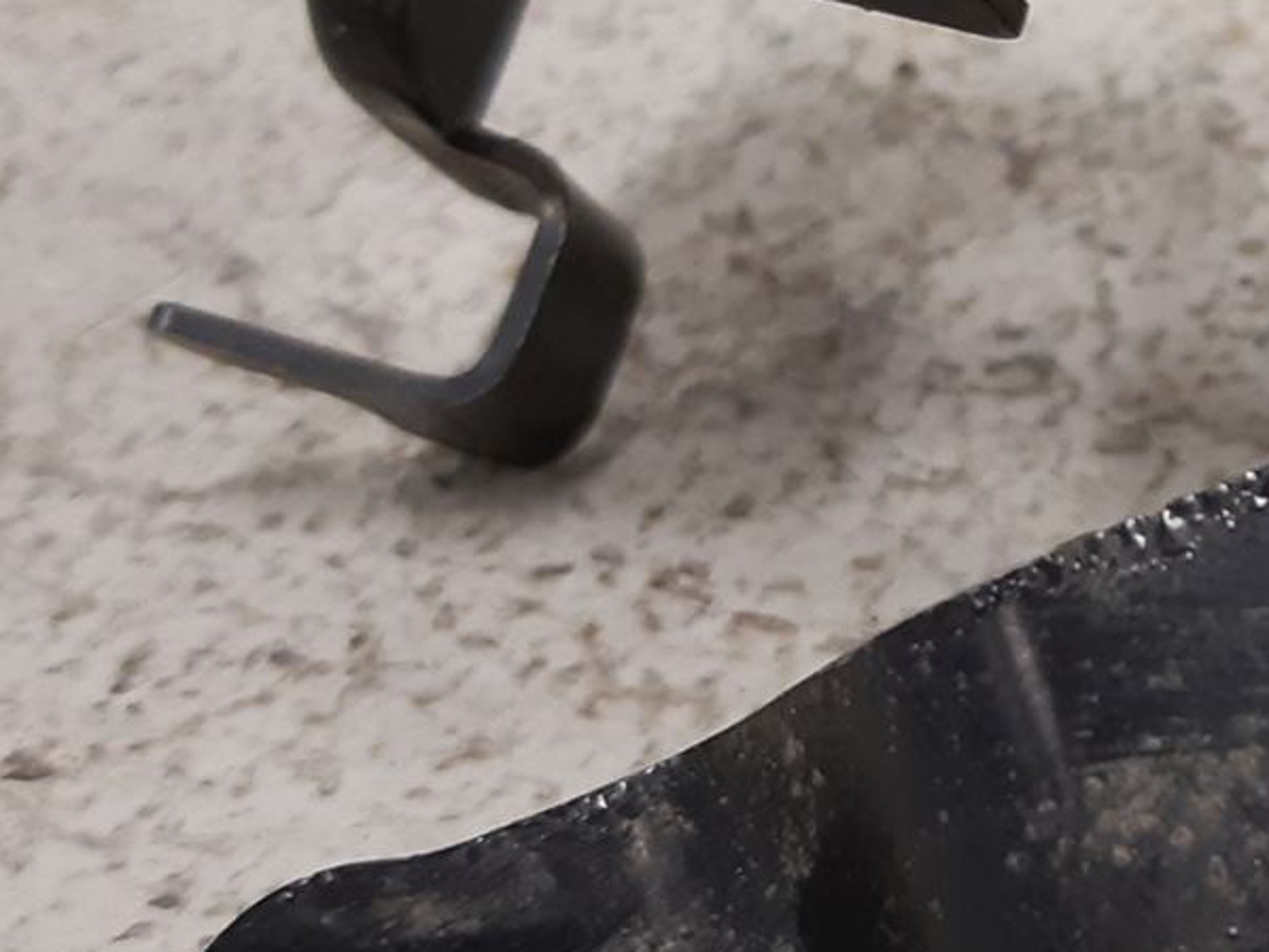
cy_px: 199
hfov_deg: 20.8
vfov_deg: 16.5
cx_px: 1458
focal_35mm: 89
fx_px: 3264
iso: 160
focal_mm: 3.93
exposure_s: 1/50
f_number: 1.7
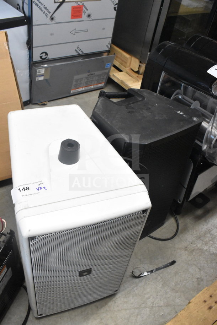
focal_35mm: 33
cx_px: 108
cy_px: 162
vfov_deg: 57.2
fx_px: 298
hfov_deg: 40.0
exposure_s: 1/250
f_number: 8
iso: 6400
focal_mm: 22
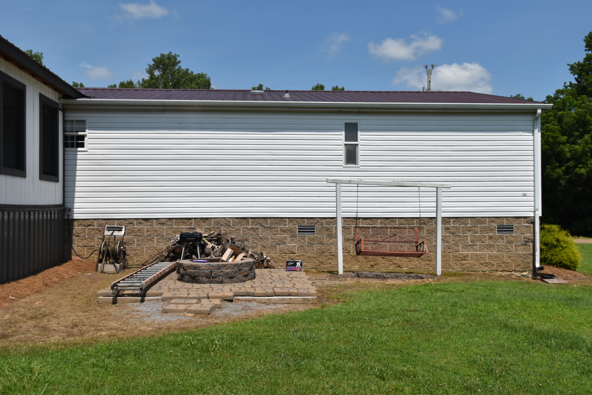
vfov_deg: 36.9
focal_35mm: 36
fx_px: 592
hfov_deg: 53.1
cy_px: 198
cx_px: 296
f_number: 11
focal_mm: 24
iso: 200
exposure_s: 1/500
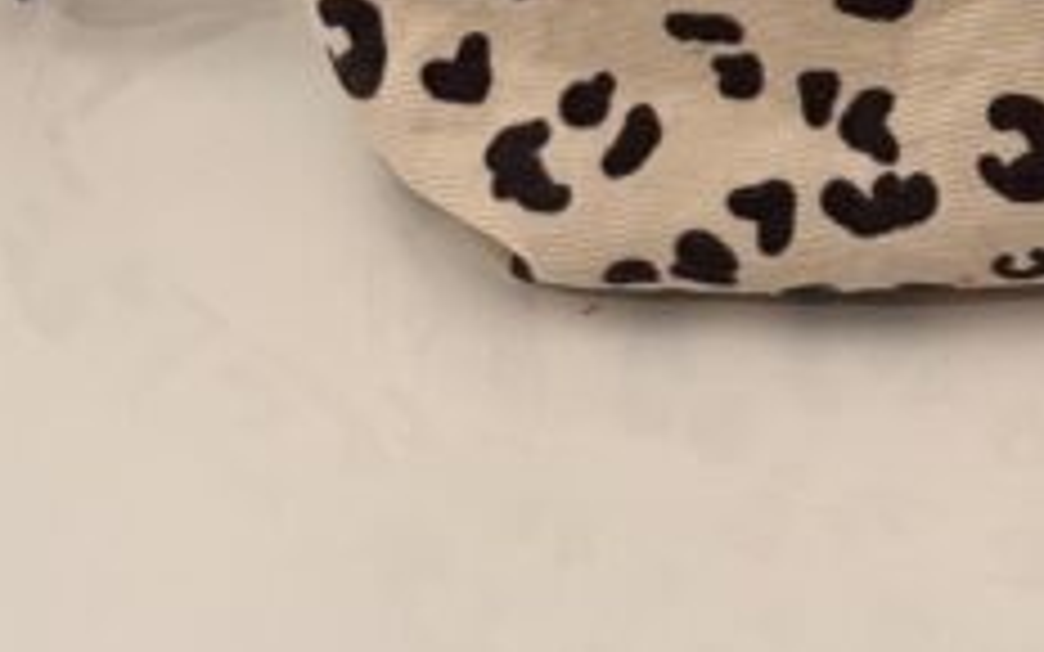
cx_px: 1256
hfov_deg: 20.4
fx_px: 2703
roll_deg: -1.6
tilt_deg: -30.5
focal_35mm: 95
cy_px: -112
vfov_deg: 13.4
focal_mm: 5.1
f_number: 1.6
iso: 250
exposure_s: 1/50
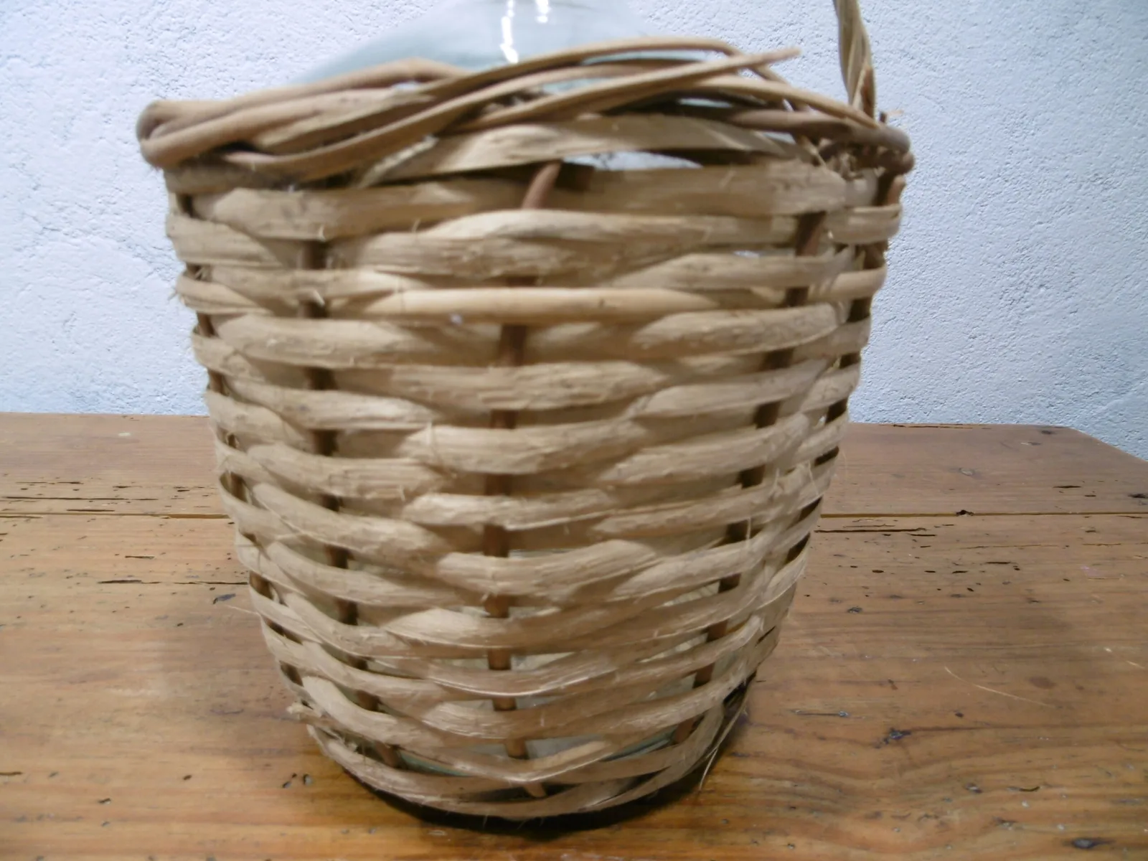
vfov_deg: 56.8
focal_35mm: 24
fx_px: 796
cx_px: 574
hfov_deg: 71.6
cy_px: 430
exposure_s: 1/8
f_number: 3.1
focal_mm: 4.3
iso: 100
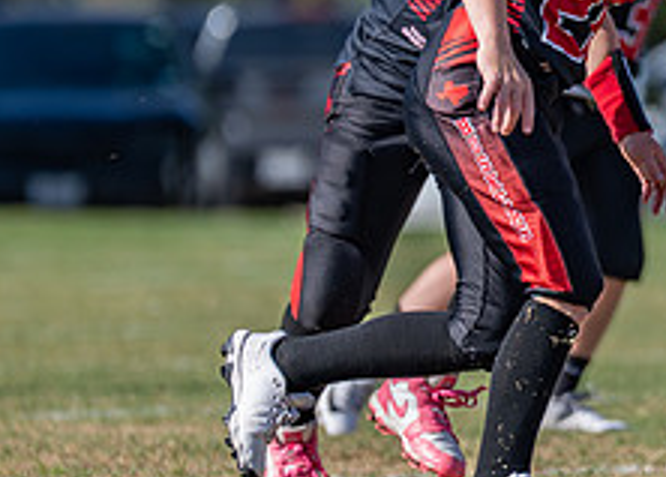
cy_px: 60
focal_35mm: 834
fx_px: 15789
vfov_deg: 1.7
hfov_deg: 2.4
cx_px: 698
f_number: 2.8
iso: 100
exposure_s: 1/1600
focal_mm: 200
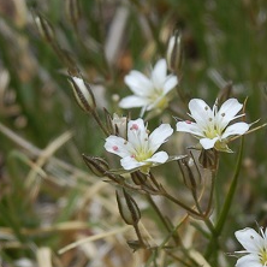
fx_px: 3508
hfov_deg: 4.4
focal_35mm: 402
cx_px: 197
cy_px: 121
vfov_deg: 4.4
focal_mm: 70
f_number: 10
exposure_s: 1/500
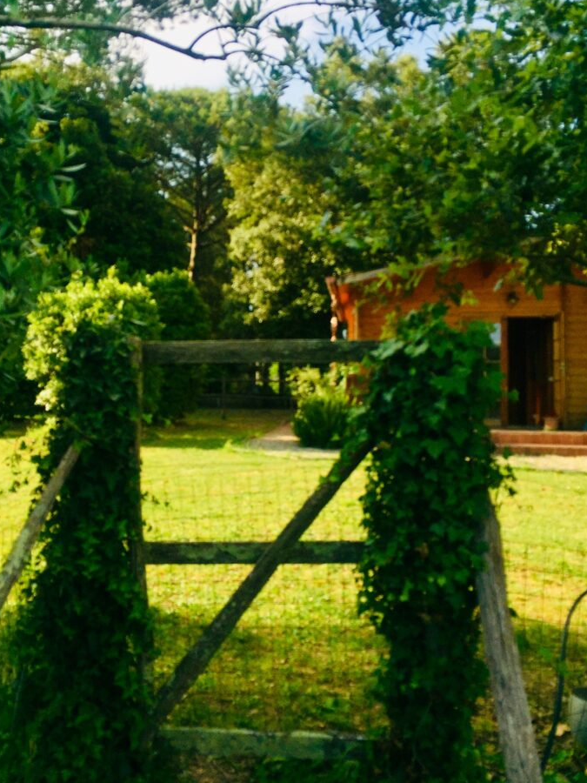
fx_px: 746
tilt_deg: +5.0
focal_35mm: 33
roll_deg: -1.8
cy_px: 393
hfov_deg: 42.9
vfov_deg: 55.4
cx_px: 258
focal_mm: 4.15
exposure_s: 1/1883
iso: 32
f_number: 2.2
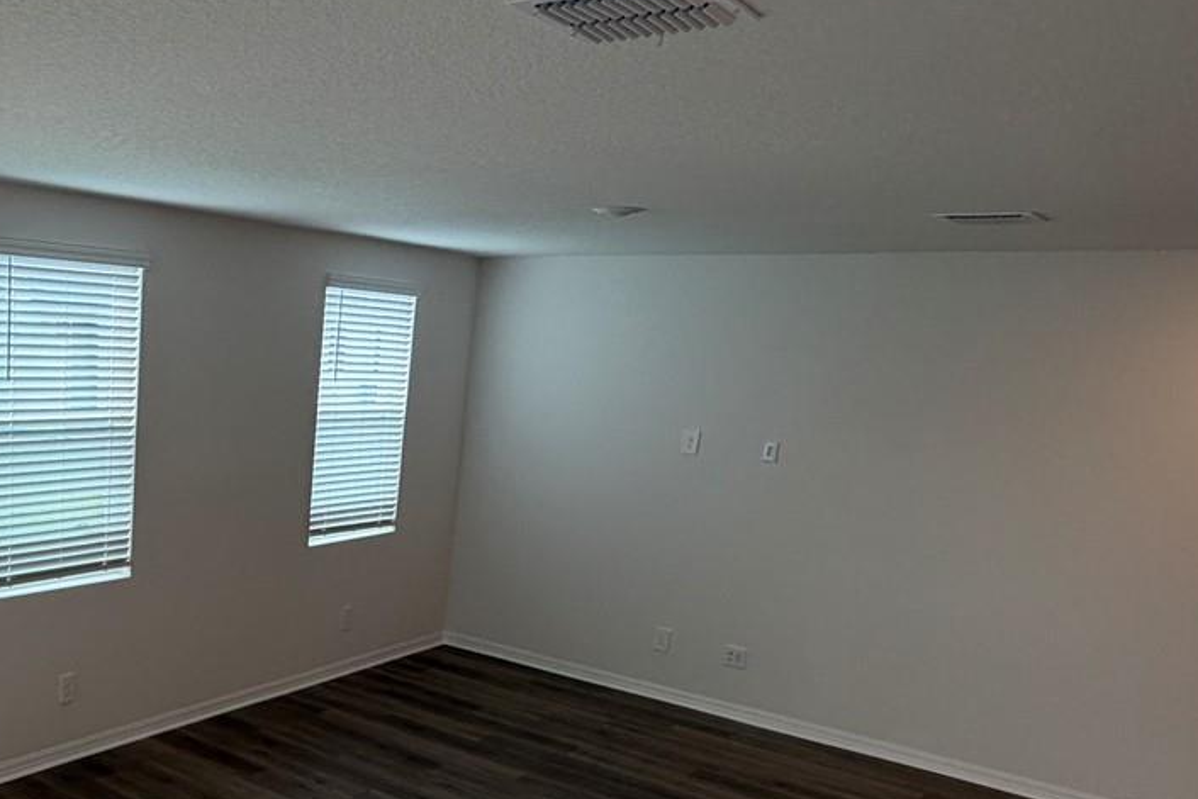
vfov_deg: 39.3
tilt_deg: -12.4
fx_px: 1098
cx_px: 190
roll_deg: -3.1
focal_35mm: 33
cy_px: 562
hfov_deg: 52.4
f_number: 2.2
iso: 64
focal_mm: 2.22
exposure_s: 1/120
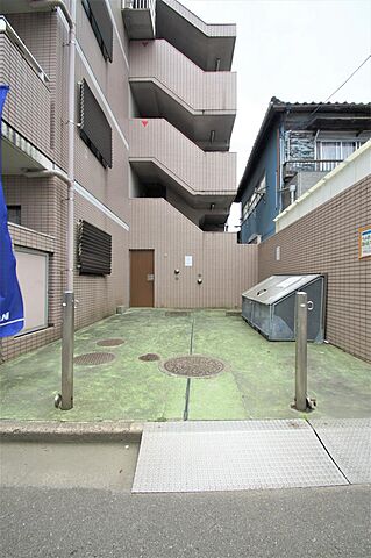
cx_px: 186
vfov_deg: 100.4
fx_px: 232
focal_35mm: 15
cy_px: 279
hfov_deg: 77.2
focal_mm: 10
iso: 100
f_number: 6.3
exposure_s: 1/100
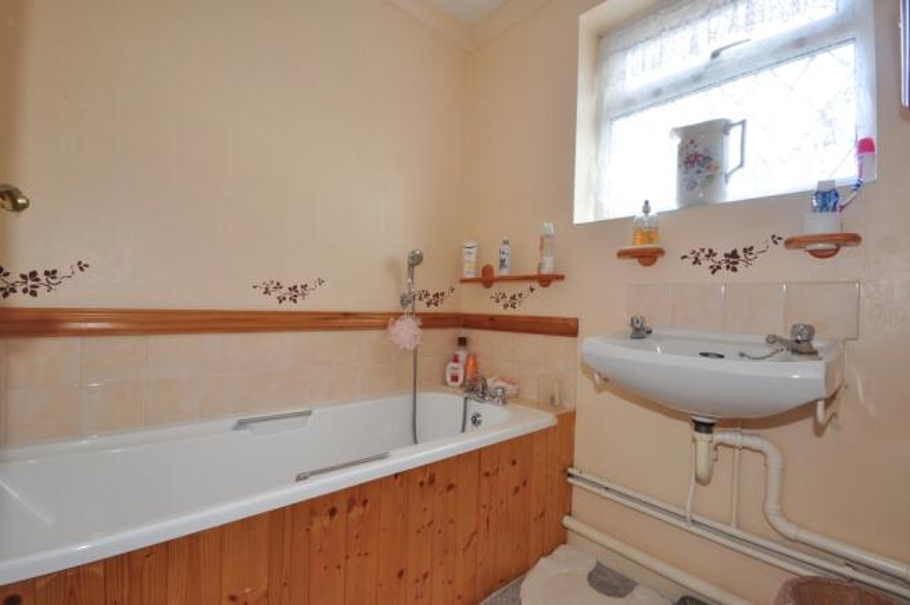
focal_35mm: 15
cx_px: 455
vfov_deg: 77.2
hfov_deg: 100.4
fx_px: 379
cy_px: 302
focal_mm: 10
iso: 200
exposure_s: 1/2.5
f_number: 18
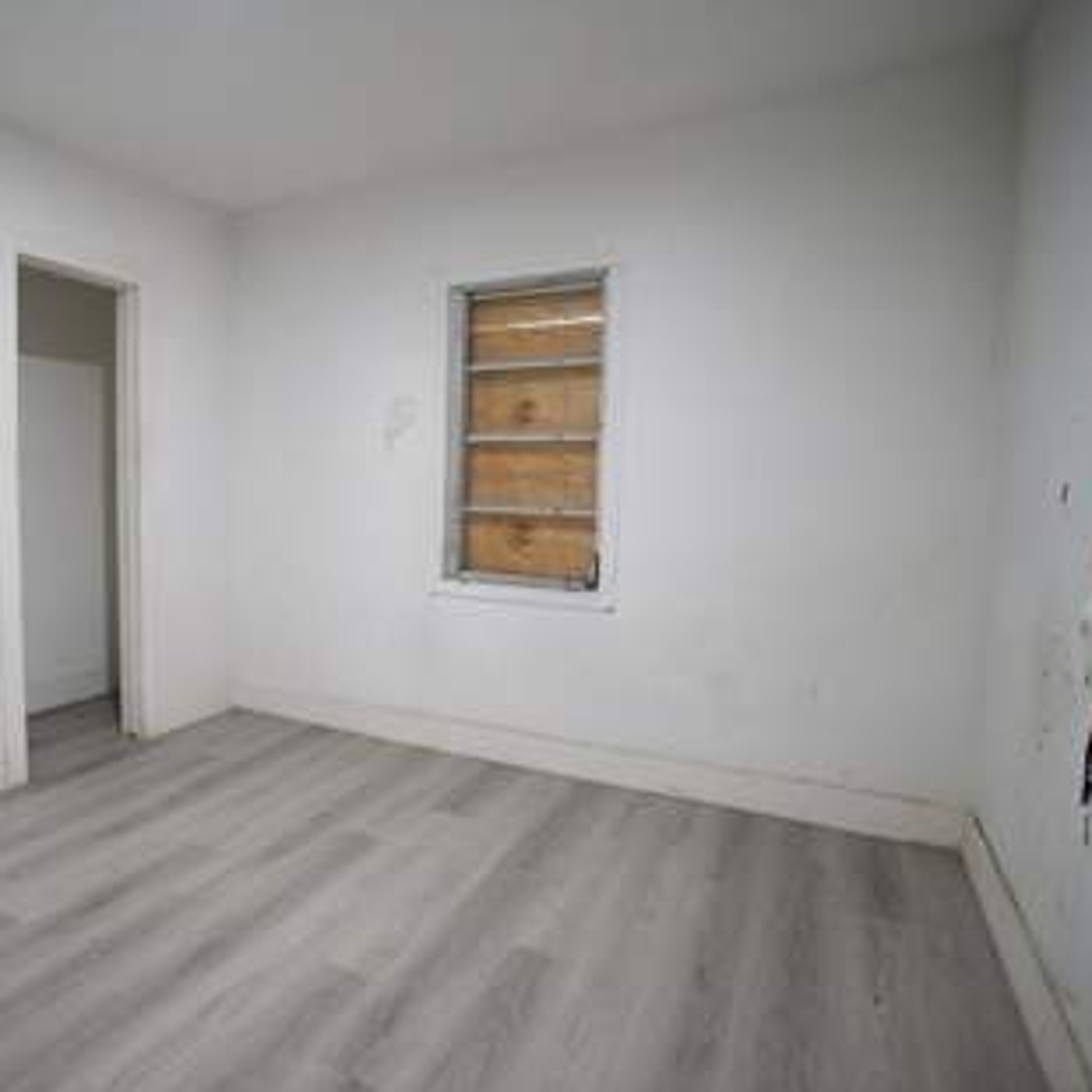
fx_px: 749
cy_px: 534
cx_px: 338
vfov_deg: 72.1
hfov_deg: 69.4
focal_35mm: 21
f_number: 2.8
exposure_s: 1/100
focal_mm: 16
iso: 1600
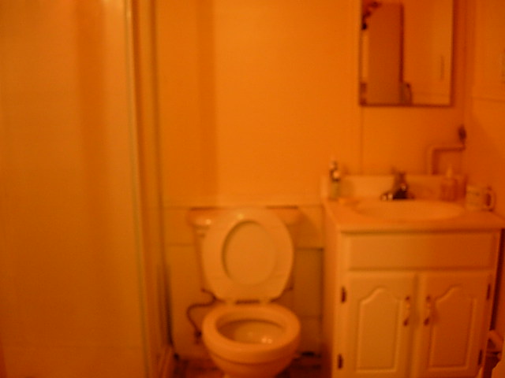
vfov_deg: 37.7
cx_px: 252
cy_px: 189
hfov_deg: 49.0
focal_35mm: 38
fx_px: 554
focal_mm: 7.8
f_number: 2.8
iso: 200
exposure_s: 1/16.9
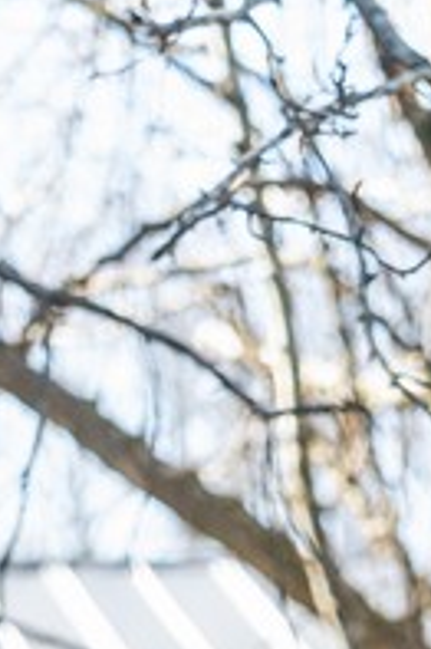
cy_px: 1522
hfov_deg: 4.8
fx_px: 5145
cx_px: 301
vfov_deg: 6.8
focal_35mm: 286
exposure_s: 1/100
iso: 100
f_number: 2.8
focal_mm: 55
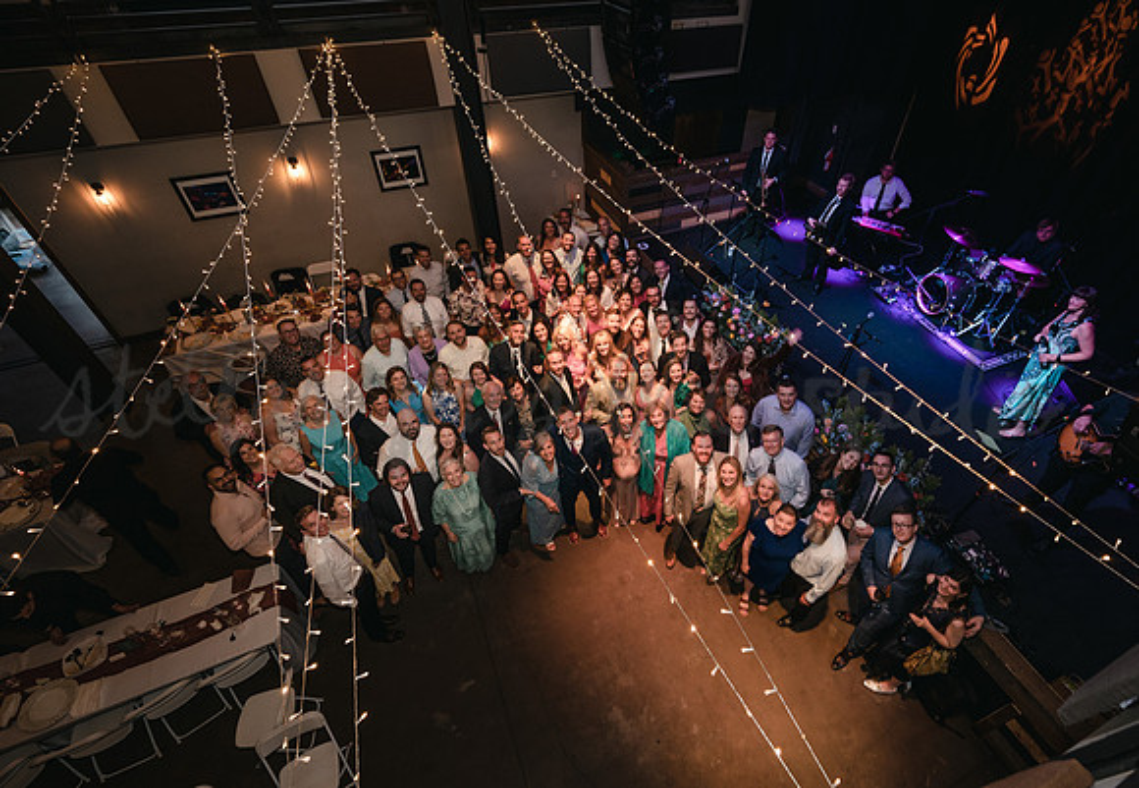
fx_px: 547
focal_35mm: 17
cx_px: 616
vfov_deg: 71.5
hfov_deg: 92.1
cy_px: 378
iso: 1600
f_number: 4
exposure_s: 1/50
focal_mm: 16
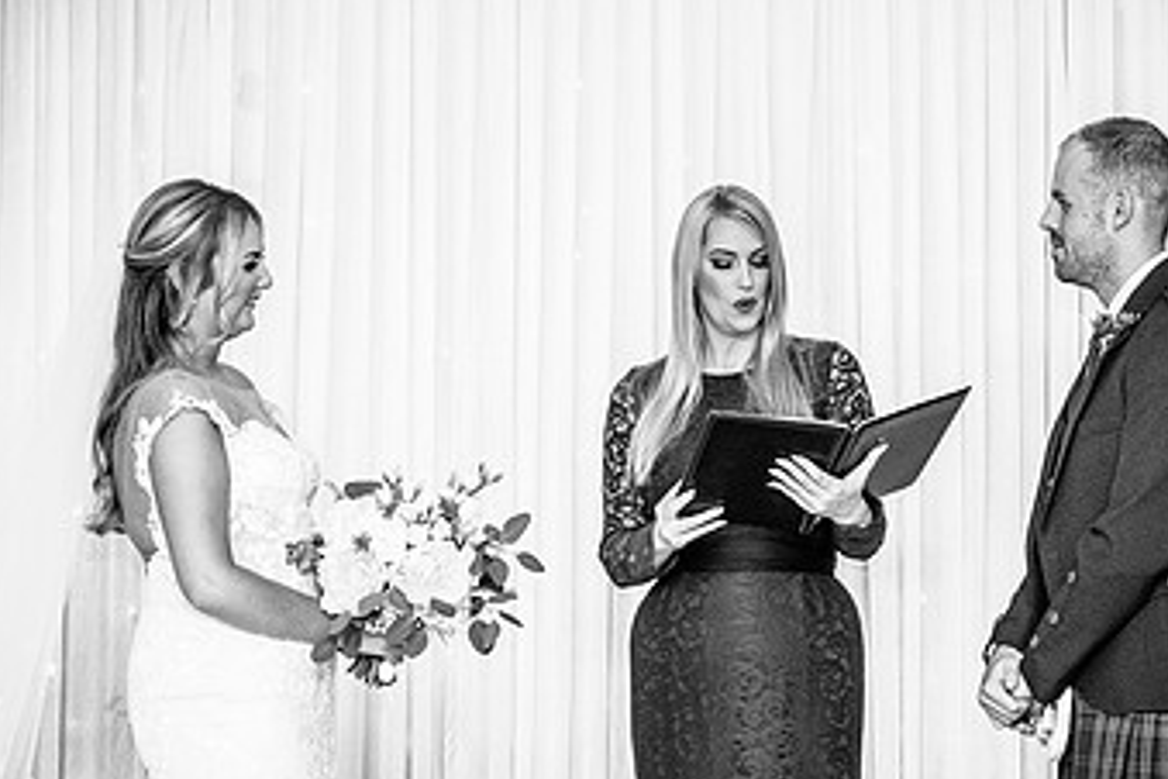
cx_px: 644
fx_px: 4769
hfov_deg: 14.0
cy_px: 429
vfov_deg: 9.3
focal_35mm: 147
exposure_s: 1/200
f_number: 5.6
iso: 800
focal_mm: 86
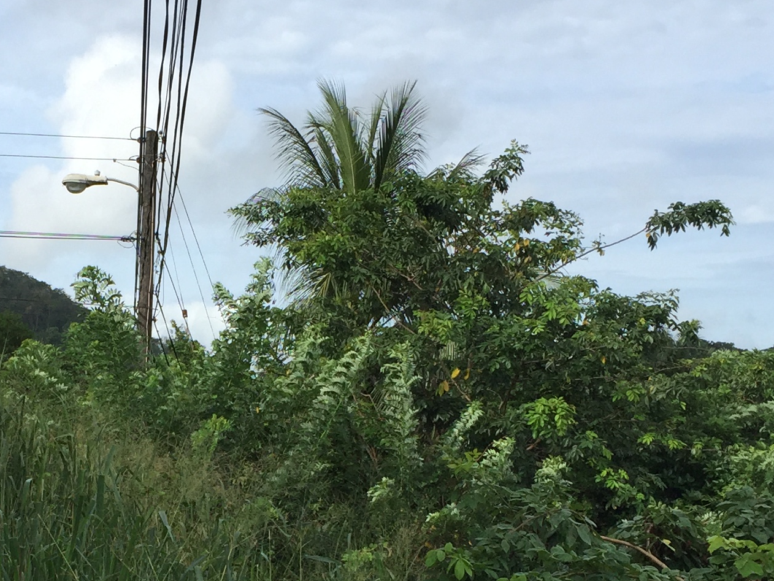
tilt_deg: -3.1
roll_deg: -1.9
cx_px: 178
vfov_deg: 19.2
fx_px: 1677
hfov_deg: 25.6
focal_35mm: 75
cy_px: 563
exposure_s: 1/1582
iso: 32
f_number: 2.2
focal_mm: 4.15
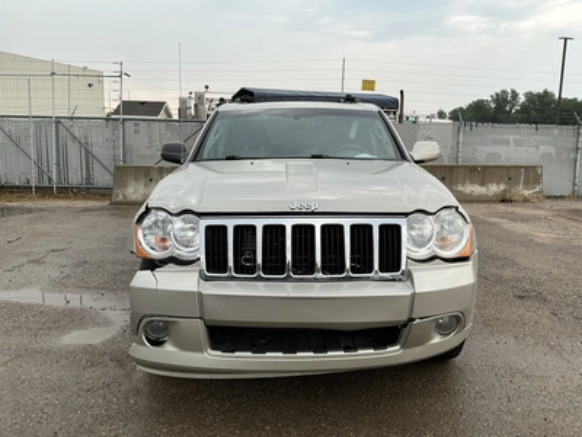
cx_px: 291
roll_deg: -2.0
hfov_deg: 63.4
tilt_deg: -6.7
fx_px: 471
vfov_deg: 49.7
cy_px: 218
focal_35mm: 28
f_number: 1.8
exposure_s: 1/122
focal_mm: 3
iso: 20
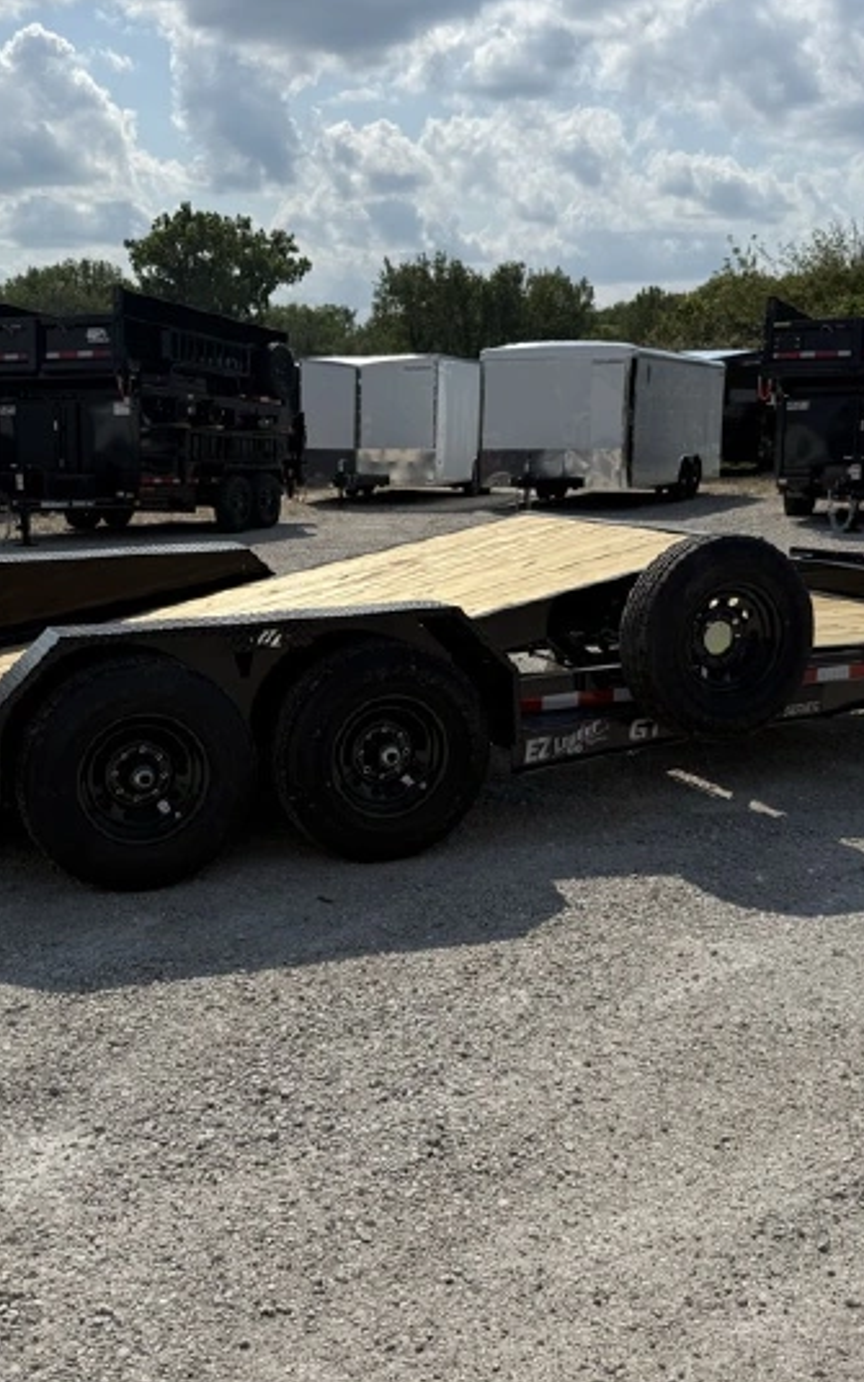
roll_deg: -0.4
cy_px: 668
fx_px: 1432
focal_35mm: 38
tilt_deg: -10.5
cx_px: 302
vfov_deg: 51.5
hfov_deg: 33.3
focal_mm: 6.76
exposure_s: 1/10309
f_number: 1.78
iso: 80
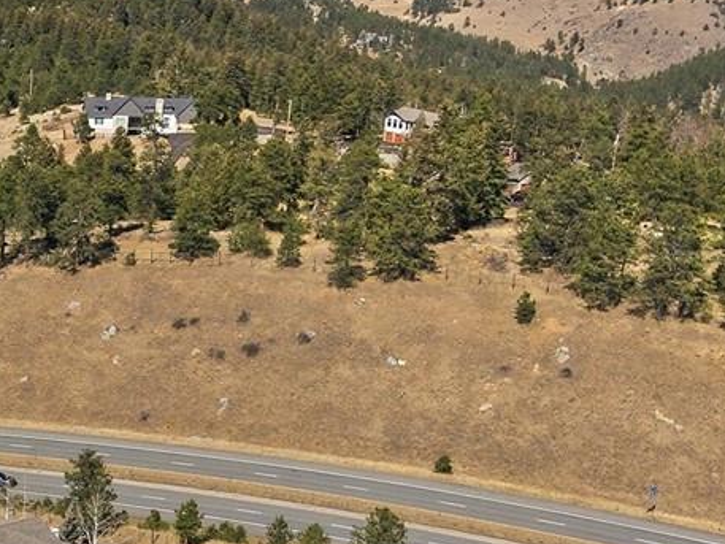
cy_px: 447
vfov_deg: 17.4
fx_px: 1760
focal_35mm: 84
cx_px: -181
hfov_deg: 21.4
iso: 110
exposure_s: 1/8000
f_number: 1.8
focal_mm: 8.7
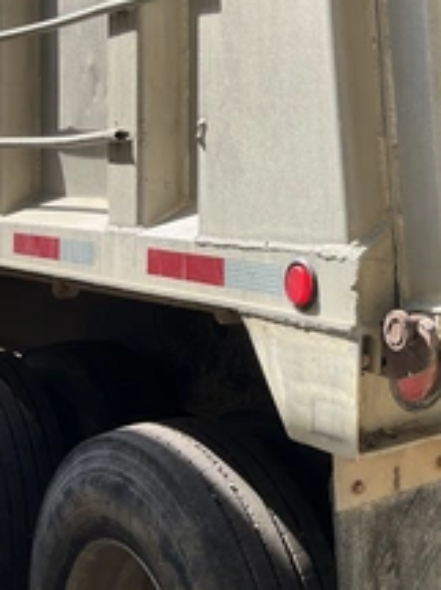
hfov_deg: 24.5
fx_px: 918
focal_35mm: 54
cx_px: 526
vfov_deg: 35.2
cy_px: 198
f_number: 1.8
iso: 25
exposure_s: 1/519
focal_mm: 3
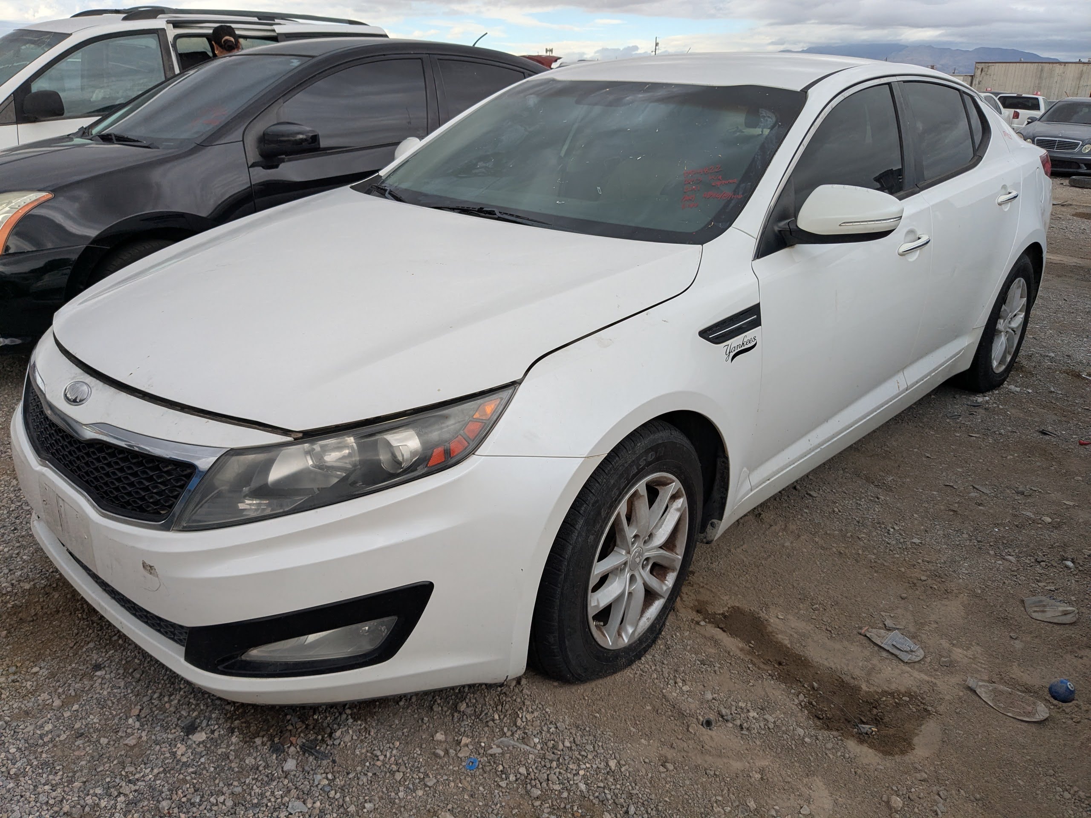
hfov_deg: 65.3
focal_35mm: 27
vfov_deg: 51.4
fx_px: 851
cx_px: 546
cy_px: 409
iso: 44
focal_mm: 4.38
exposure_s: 1/1376
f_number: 1.73
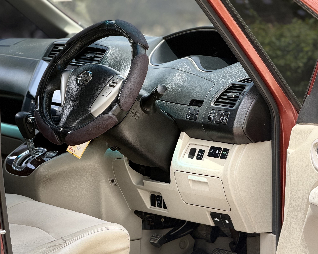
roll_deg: -0.3
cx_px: 134
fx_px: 1468
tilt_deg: -9.1
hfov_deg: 12.4
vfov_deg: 9.9
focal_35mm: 156
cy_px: 145
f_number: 2.8
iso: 64
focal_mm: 15.66
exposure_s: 1/243
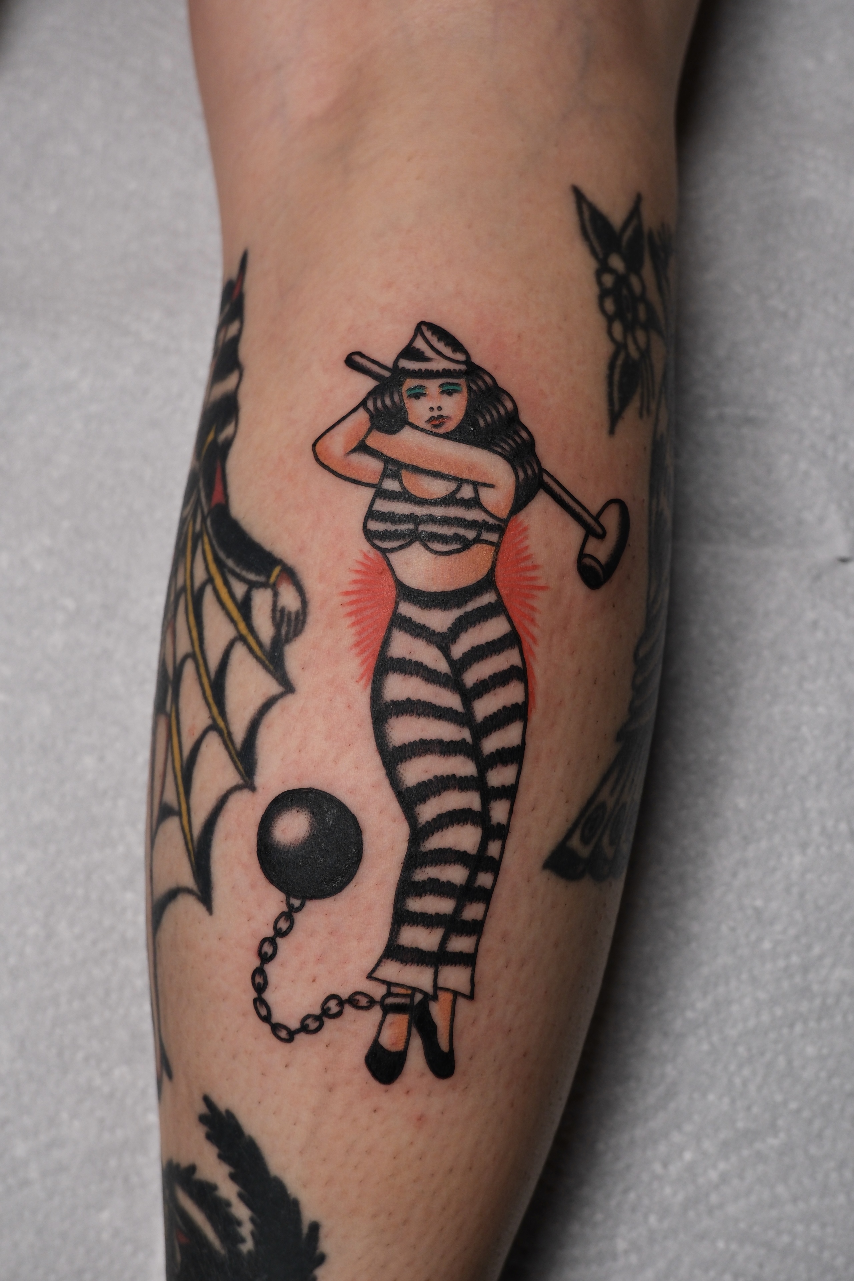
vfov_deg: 44.5
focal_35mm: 44
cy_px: 640
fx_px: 1566
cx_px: 427
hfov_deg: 30.5
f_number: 4.5
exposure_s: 1/100
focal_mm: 29.6
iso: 800
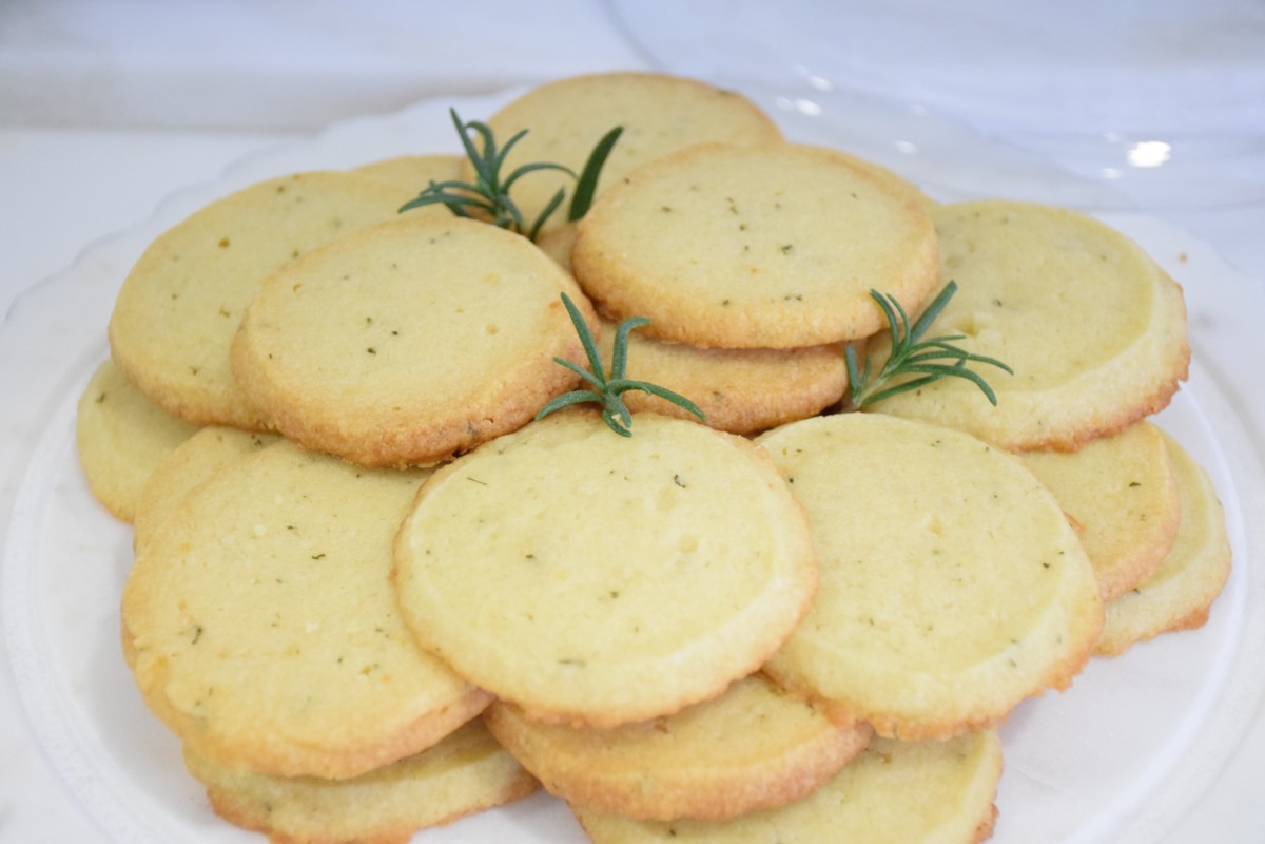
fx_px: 2372
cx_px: 632
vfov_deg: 20.2
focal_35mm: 68
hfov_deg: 29.9
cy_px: 422
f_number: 4.5
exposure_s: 1/160
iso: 5000
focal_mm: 45
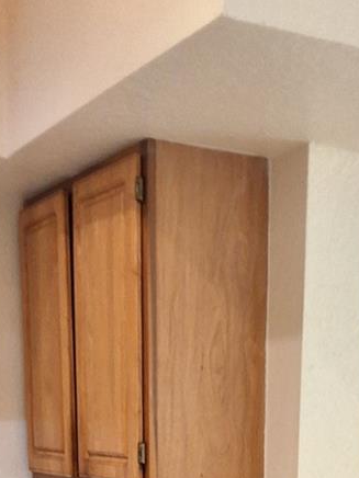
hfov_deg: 19.1
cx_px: 249
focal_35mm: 77
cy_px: 639
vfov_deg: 22.4
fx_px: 1065
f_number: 1.9
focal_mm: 2.91
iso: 200
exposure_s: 1/50
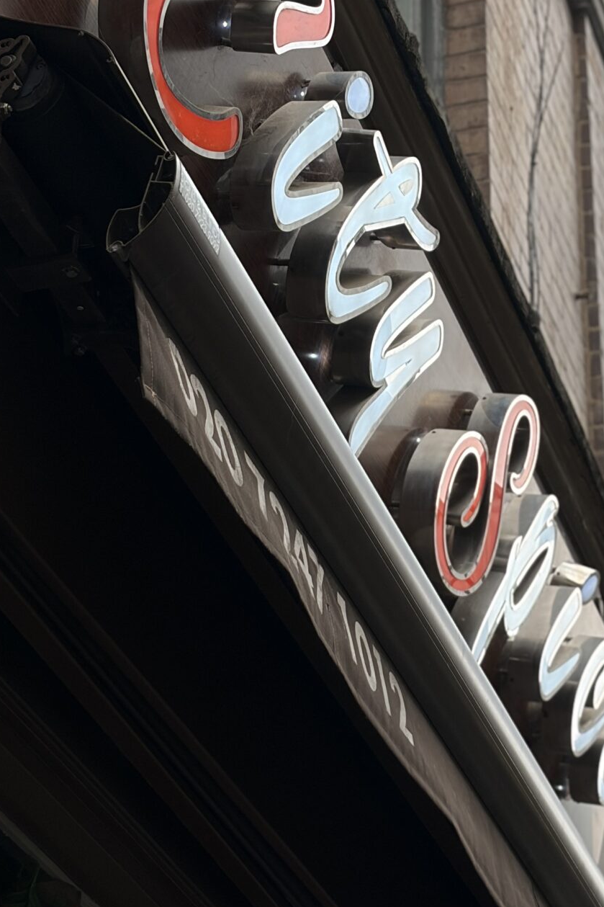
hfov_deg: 12.4
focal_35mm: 110
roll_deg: +0.8
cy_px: 375
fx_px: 2769
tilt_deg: +31.3
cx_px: 428
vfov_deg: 18.6
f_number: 1.6
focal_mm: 5.96
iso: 32
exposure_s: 1/241
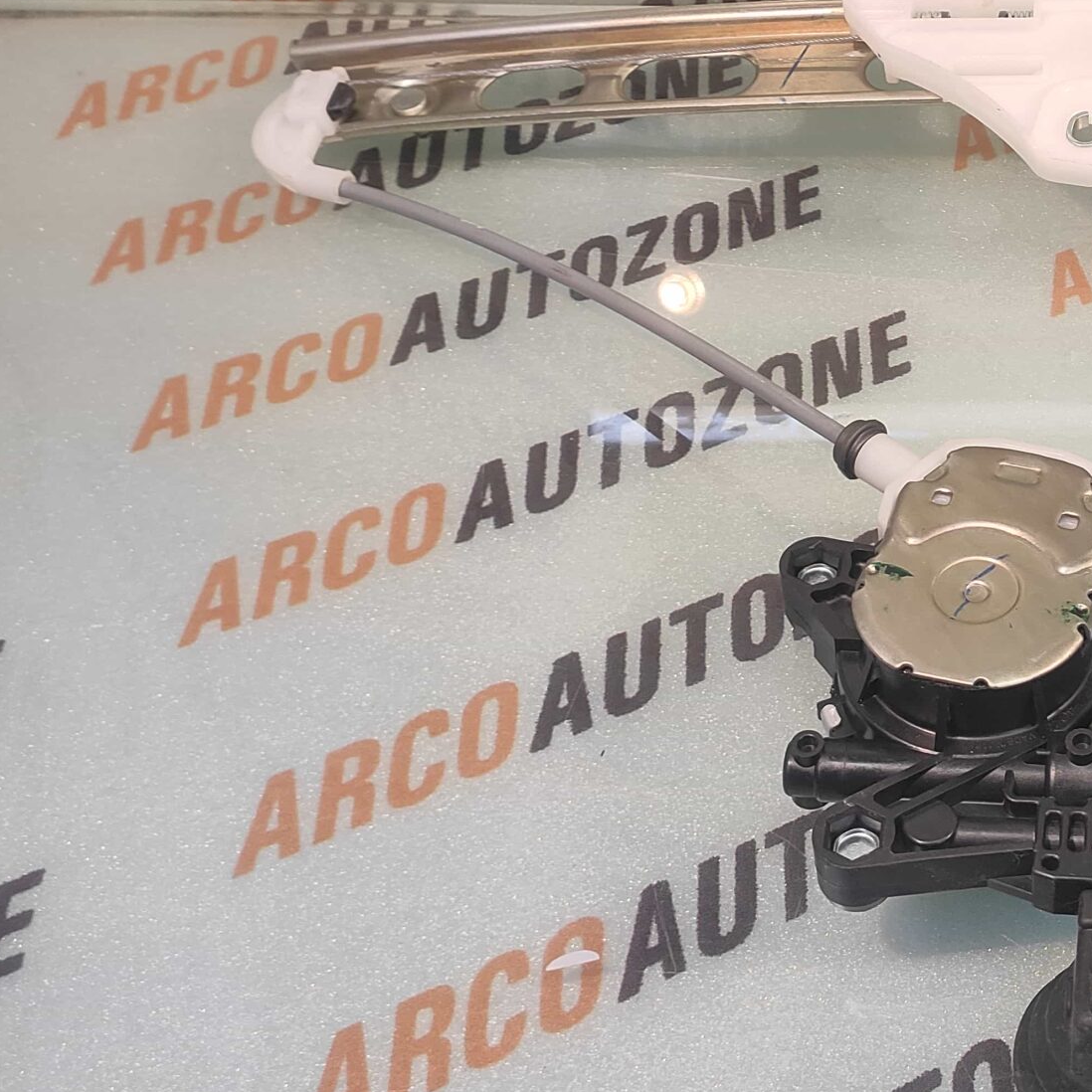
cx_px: 1087
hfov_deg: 41.3
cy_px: 337
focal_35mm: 35
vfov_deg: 46.2
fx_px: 1249
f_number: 1.79
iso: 159
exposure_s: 1/33
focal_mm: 4.74
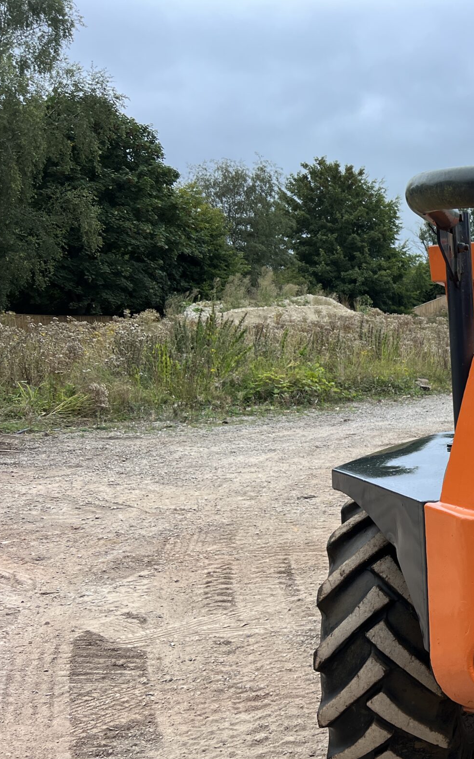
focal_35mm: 45
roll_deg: +2.9
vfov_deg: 44.1
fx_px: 930
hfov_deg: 24.9
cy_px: 464
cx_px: 614
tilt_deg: -7.8
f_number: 1.5
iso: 50
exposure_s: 1/683
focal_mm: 5.7
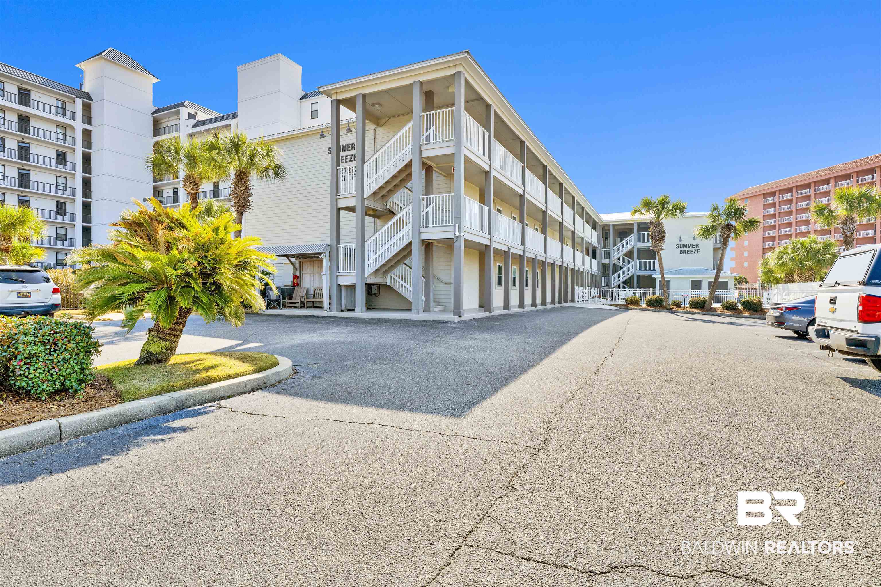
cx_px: 440
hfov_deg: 90.0
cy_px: 294
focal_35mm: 18
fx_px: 440
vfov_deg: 67.4
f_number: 10
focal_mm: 18
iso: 400
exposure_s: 1/250
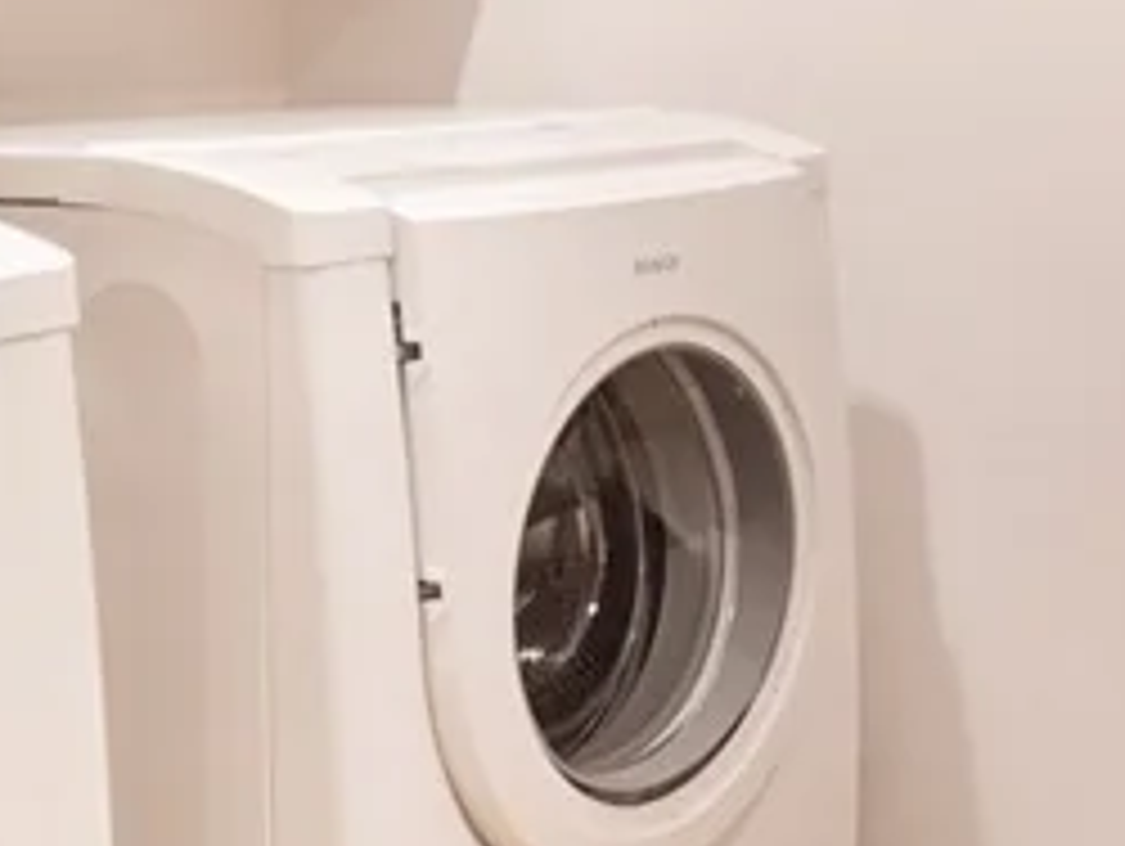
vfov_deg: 22.2
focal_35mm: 63
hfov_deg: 24.7
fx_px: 2049
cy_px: -56
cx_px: 1624
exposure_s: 1/3
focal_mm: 16
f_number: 10
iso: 500
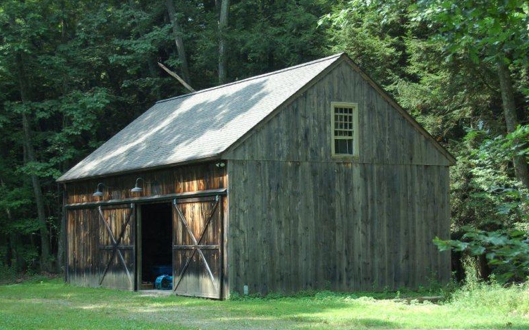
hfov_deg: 29.0
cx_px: 263
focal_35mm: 71
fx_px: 1023
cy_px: 171
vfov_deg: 18.3
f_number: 5.6
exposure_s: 1/125
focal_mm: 46
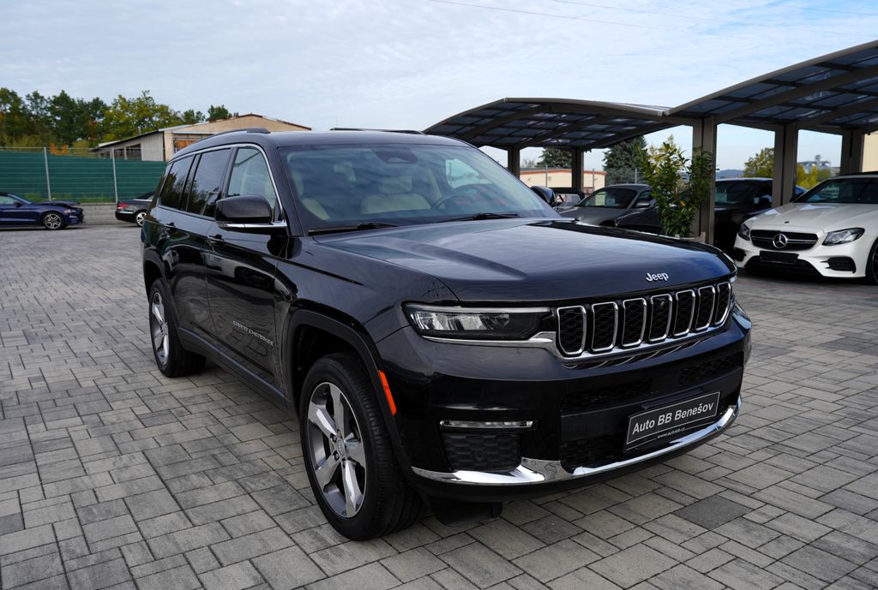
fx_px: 709
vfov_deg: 45.2
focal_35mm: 29
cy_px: 295
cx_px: 439
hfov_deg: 63.5
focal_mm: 29
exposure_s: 1/125
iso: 50
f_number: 5.6
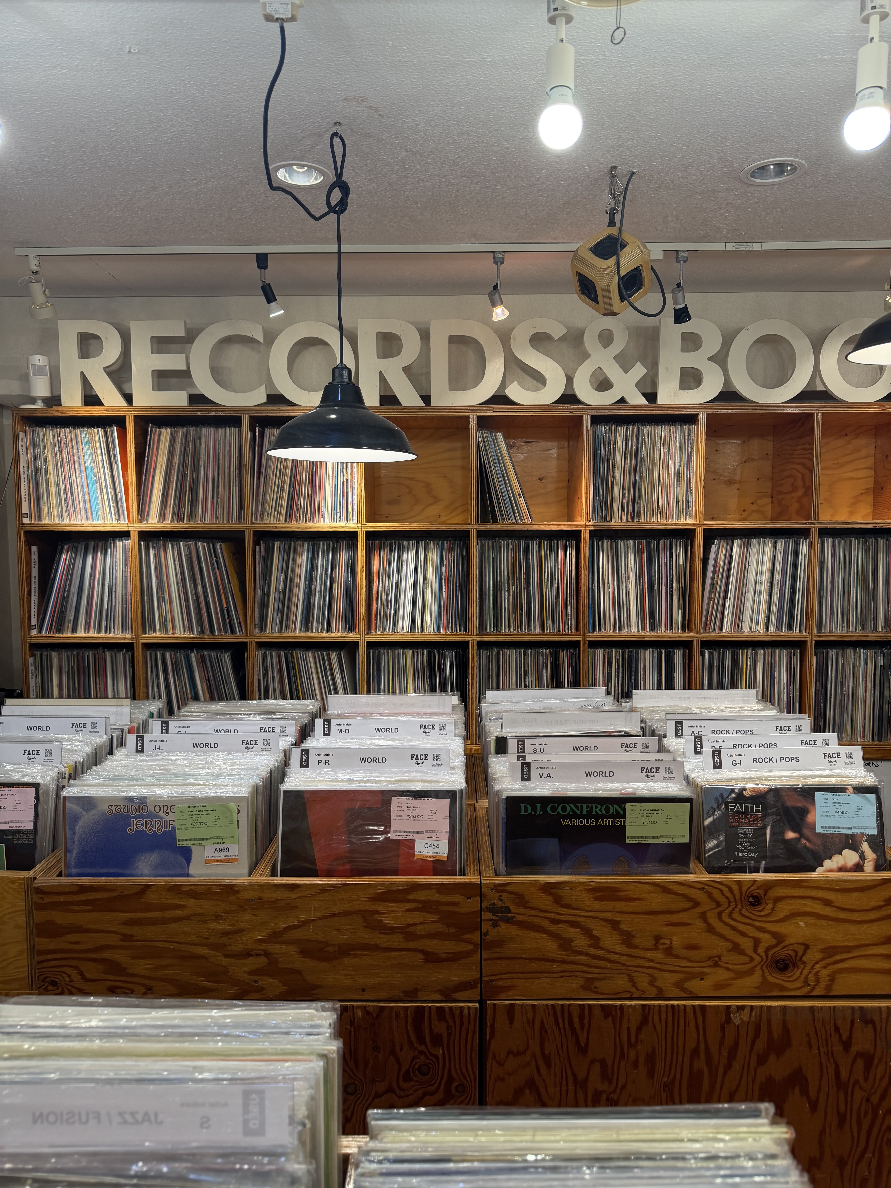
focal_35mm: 24
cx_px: 446
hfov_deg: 56.8
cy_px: 594
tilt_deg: -4.9
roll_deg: +0.2
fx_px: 824
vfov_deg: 71.6
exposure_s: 1/100
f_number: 1.78
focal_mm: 6.76
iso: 125
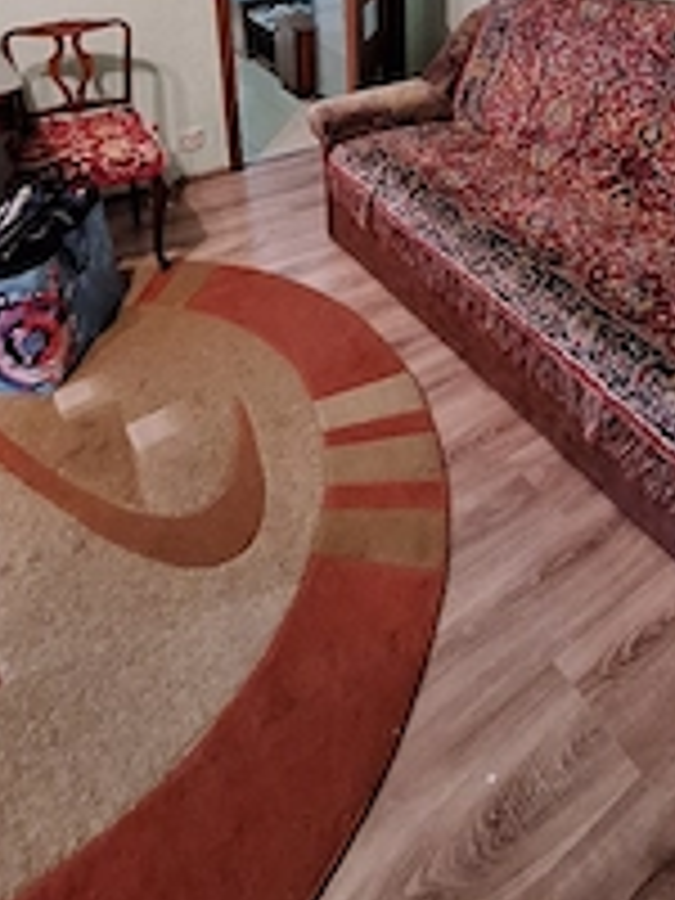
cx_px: 410
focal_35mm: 26
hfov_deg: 52.6
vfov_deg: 55.2
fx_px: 676
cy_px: 40
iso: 400
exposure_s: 1/20
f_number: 2.2
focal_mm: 1.74
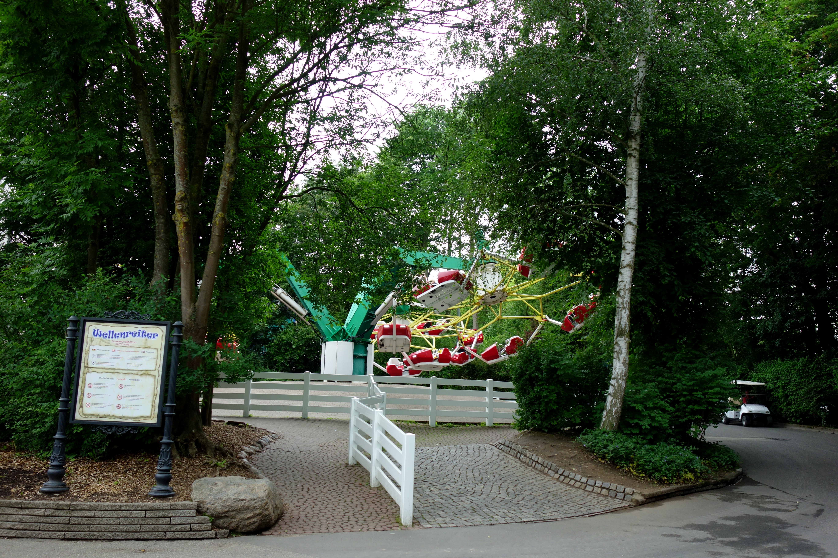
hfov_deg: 57.2
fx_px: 768
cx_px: 419
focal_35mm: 33
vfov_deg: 40.0
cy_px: 279
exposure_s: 1/320
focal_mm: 12.18
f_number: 2.5
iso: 125
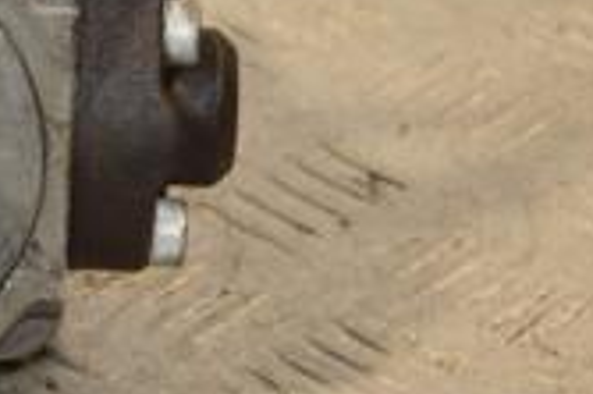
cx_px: -138
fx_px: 5858
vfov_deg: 3.8
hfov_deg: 5.8
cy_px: -18
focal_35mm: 356
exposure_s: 1/125
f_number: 5.3
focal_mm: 66
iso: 800
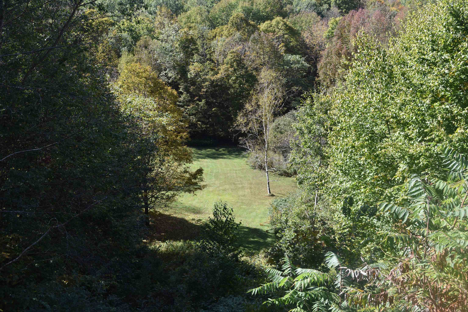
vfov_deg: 33.0
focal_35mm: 40
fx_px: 527
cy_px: 156
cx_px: 234
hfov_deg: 47.9
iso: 100
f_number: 6.3
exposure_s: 1/160
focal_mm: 27
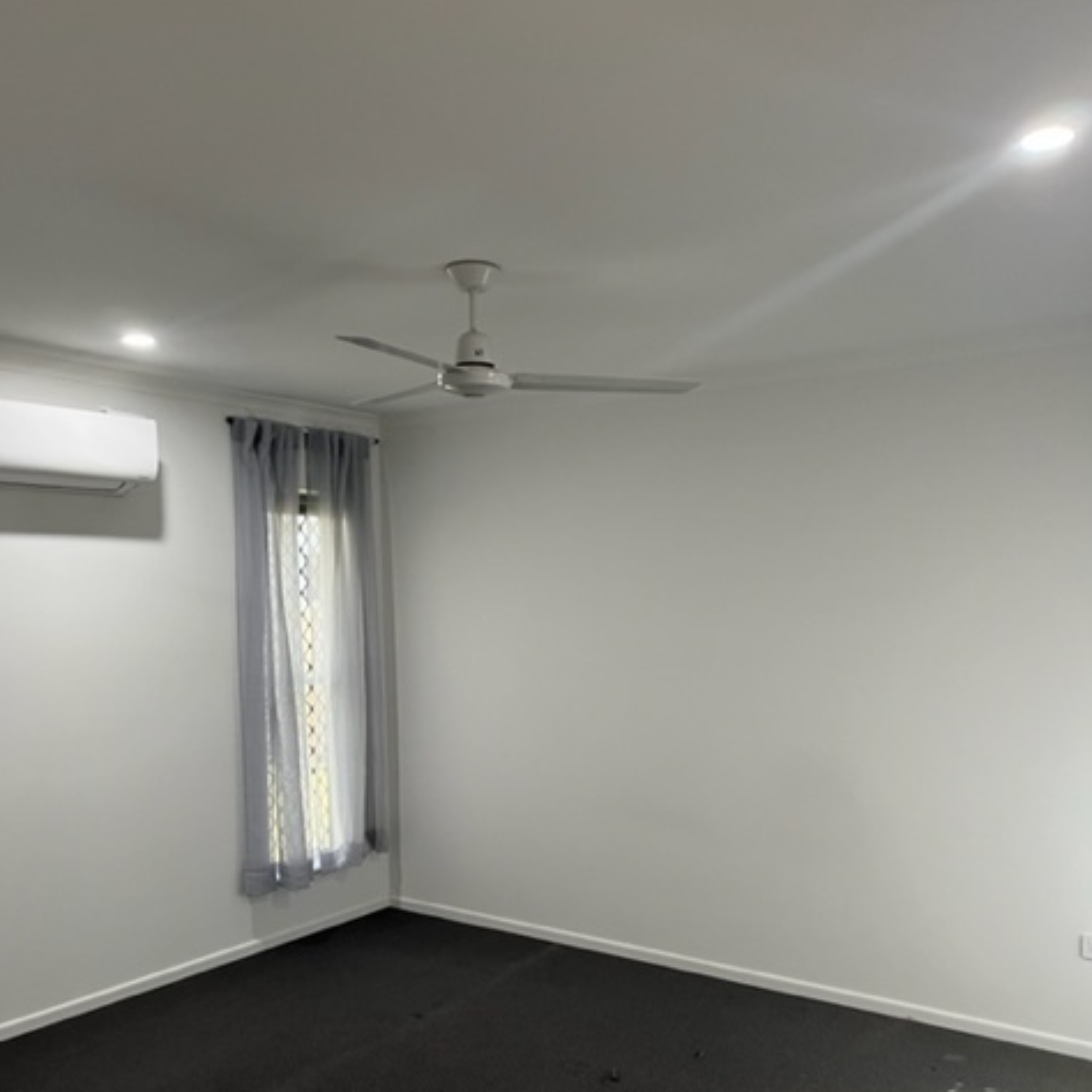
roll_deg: +0.9
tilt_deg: -5.1
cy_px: 684
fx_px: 1106
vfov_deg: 52.0
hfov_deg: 52.5
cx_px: 541
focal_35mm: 31
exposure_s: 1/50
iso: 125
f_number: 1.6
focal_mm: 5.1
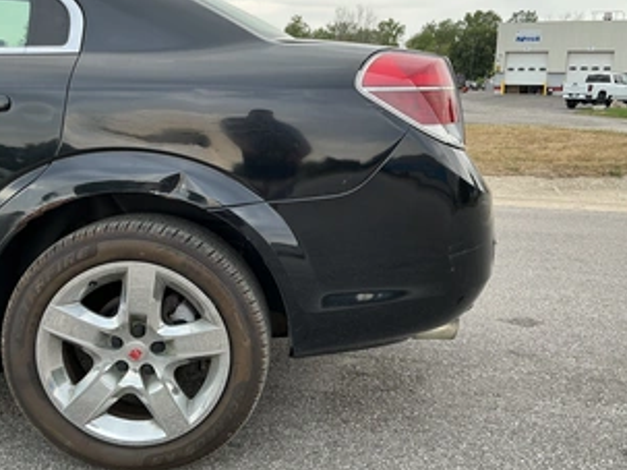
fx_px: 670
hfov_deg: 50.1
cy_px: 244
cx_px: 302
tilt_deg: -11.7
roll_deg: -0.6
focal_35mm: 37
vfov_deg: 38.6
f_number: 1.8
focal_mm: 3
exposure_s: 1/122
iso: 20
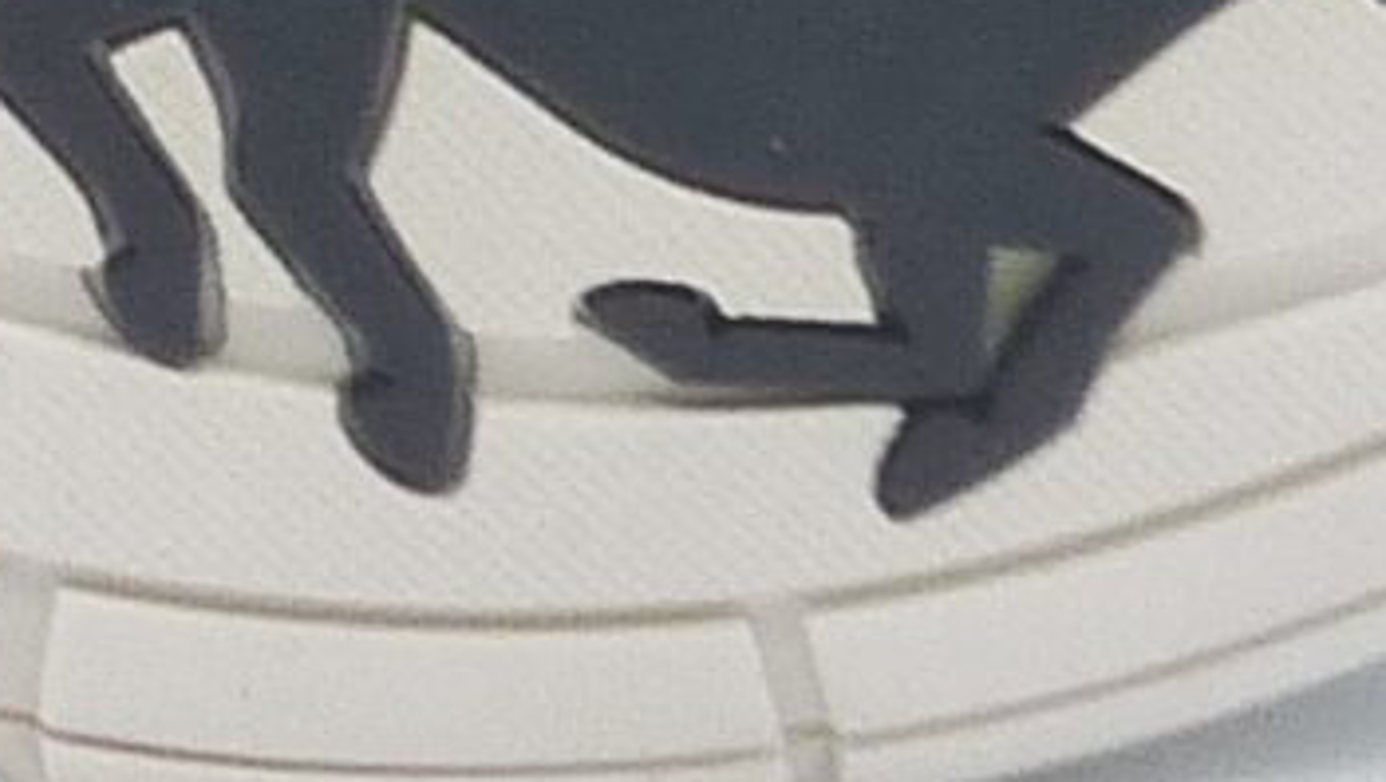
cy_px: -213
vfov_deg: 4.9
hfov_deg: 8.5
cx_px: -750
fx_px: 9121
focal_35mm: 248
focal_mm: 4.9
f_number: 5
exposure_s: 1/200
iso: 100
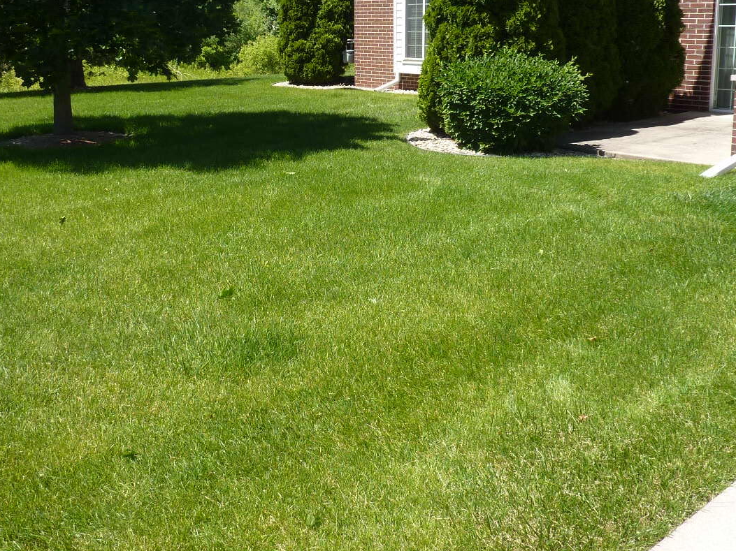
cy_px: 172
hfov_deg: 48.9
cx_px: 339
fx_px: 808
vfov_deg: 37.2
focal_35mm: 38
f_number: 4
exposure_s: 1/320
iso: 80
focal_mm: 4.1
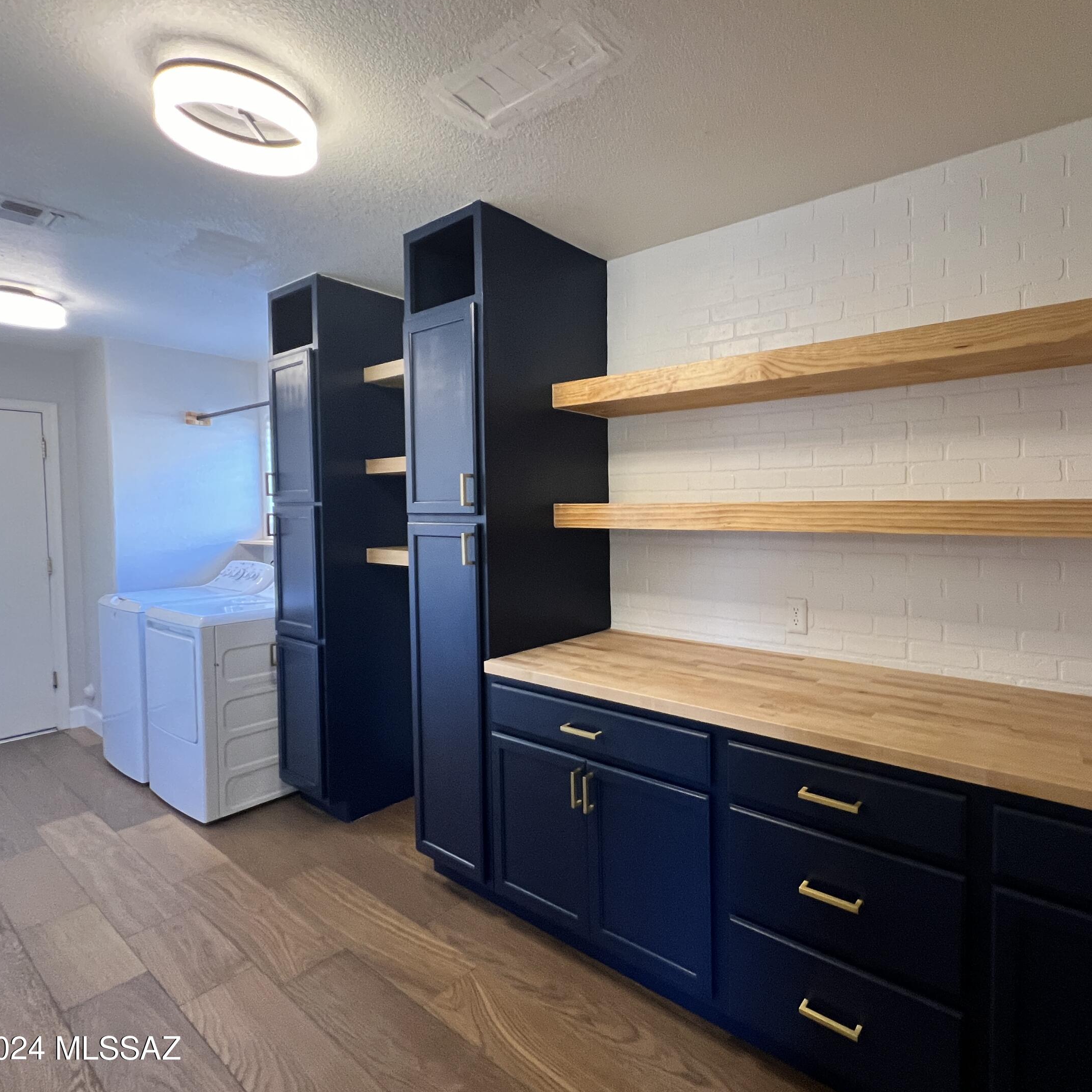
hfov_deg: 85.0
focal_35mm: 16
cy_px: 530
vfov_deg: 87.4
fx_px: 571
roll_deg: +0.6
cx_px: 709
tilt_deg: -2.5
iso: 320
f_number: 1.8
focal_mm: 1.57
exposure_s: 1/60
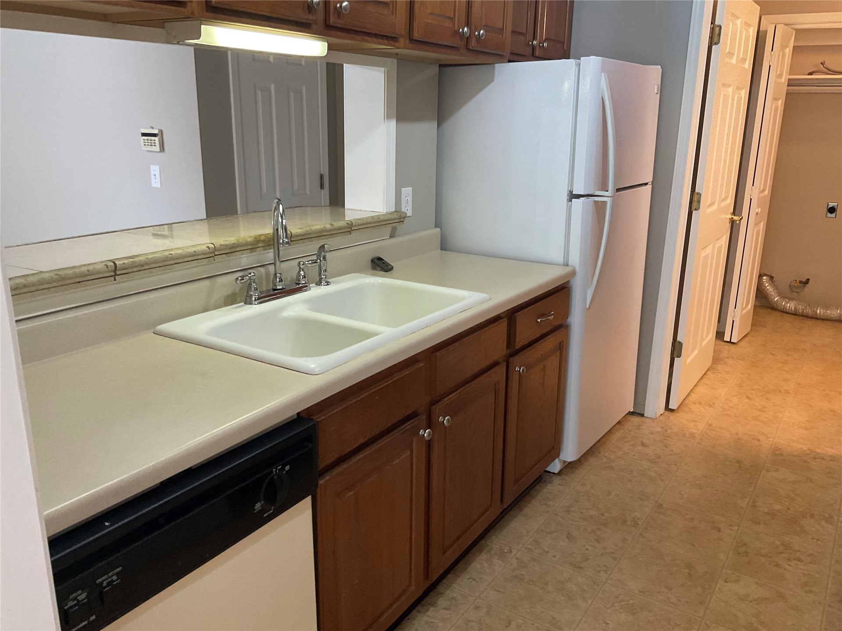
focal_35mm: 29
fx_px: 705
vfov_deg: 48.2
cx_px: 421
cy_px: 316
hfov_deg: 61.7
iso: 160
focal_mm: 3
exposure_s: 1/60
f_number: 1.8
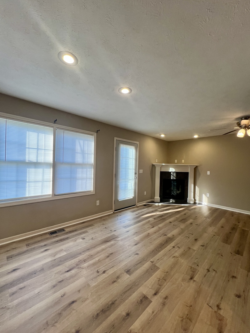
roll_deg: -1.1
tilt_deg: +0.7
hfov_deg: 89.9
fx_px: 125
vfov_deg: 106.2
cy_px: 166
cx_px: 125
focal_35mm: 13
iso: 100
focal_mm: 1.57
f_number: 1.8
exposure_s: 1/120
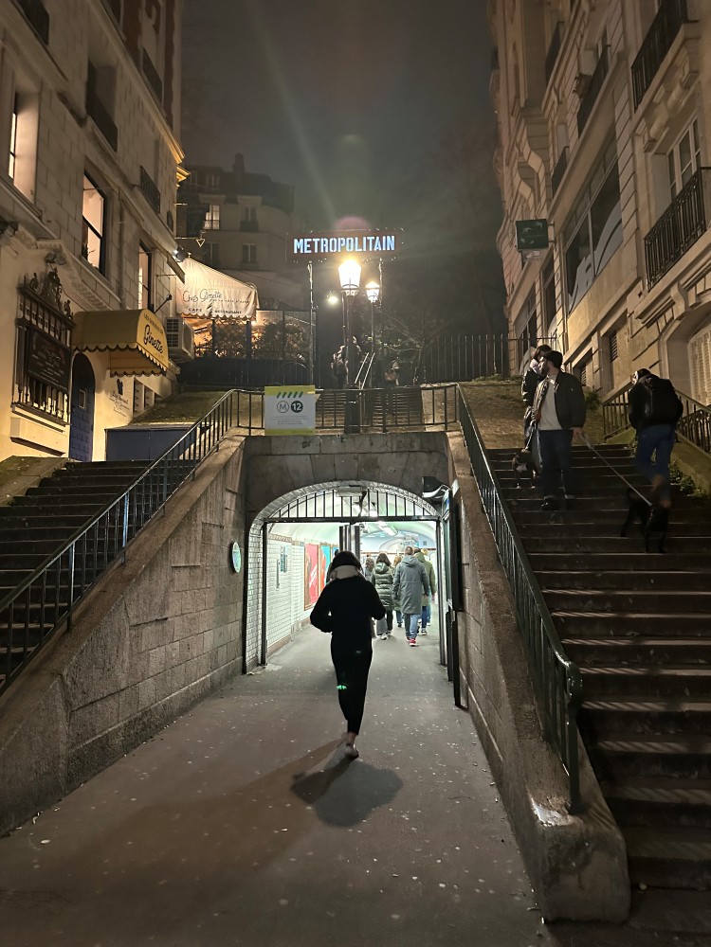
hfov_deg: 56.8
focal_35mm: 24
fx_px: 657
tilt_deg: +10.8
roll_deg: -0.3
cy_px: 474
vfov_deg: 71.6
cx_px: 356
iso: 800
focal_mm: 6.86
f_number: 1.78
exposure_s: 1/33
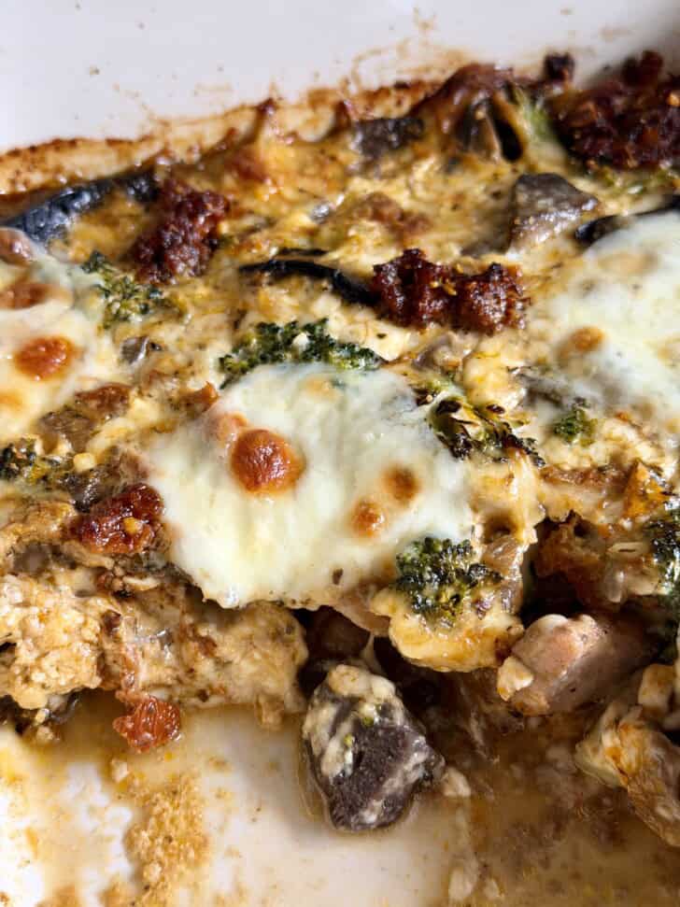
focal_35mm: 48
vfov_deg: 39.7
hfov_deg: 30.3
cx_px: 340
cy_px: 454
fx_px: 1257
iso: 250
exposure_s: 1/60
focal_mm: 6.8
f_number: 1.8
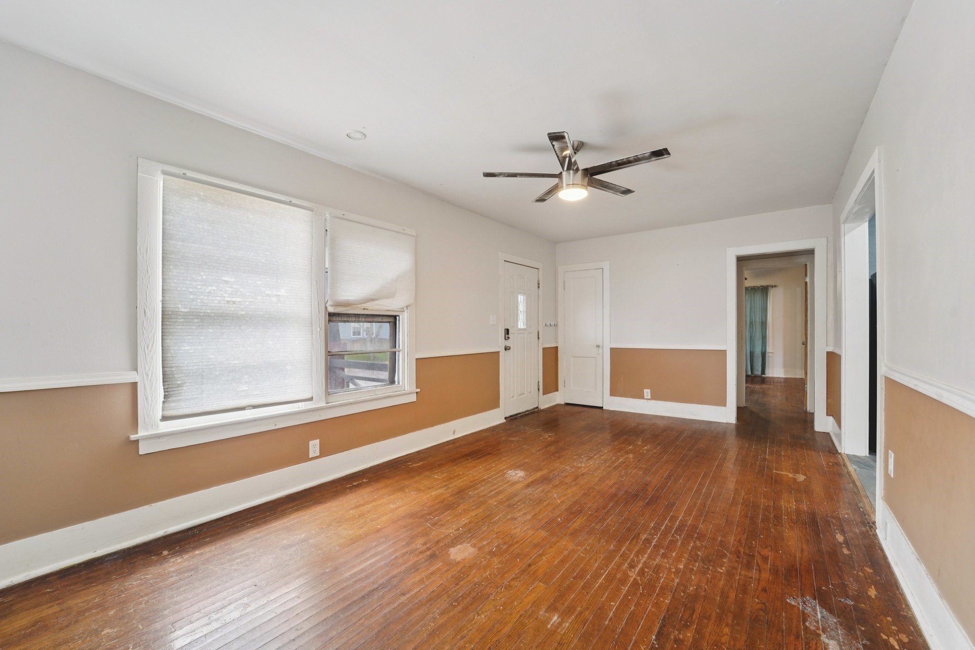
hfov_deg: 104.3
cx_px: 488
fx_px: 379
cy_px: 325
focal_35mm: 14
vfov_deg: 81.2
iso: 500
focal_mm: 14
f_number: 8
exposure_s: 1/25
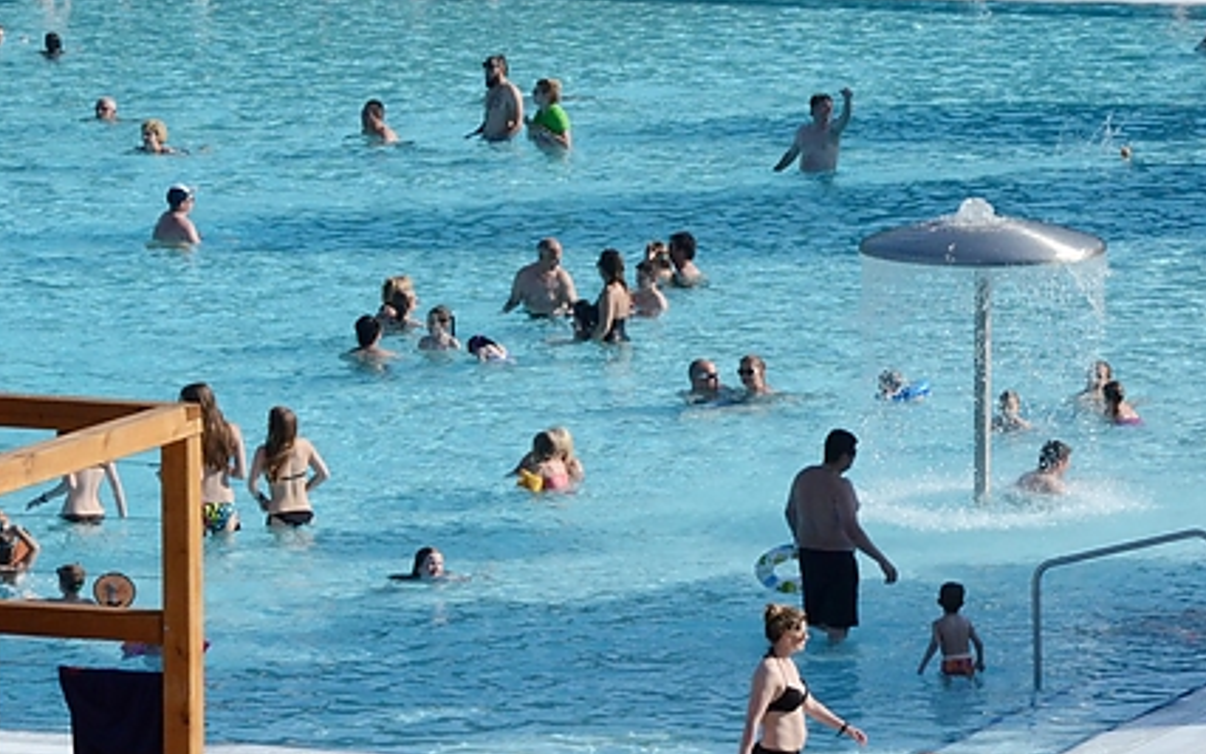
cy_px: 431
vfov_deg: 5.3
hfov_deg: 8.5
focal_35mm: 248
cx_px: 794
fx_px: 8145
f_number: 19
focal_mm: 105
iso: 2000
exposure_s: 1/1000
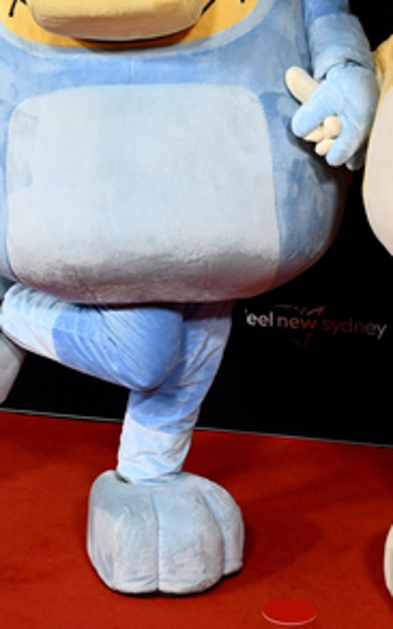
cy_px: 86
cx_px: 200
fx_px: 1690
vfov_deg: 20.7
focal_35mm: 99
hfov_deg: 13.3
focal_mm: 31.5
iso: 1250
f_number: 4.5
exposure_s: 1/200
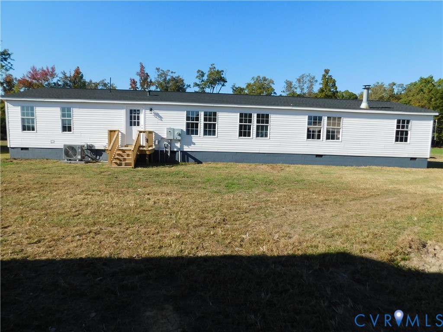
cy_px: 166
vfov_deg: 58.9
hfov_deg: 73.9
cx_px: 222
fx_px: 294
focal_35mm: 23
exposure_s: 1/400
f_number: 6
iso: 125
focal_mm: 4
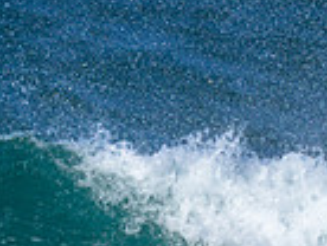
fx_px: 41978
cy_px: 302
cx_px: 274
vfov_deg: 0.3
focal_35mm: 4436
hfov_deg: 0.4
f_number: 6.3
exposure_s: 1/2000
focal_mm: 800
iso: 220
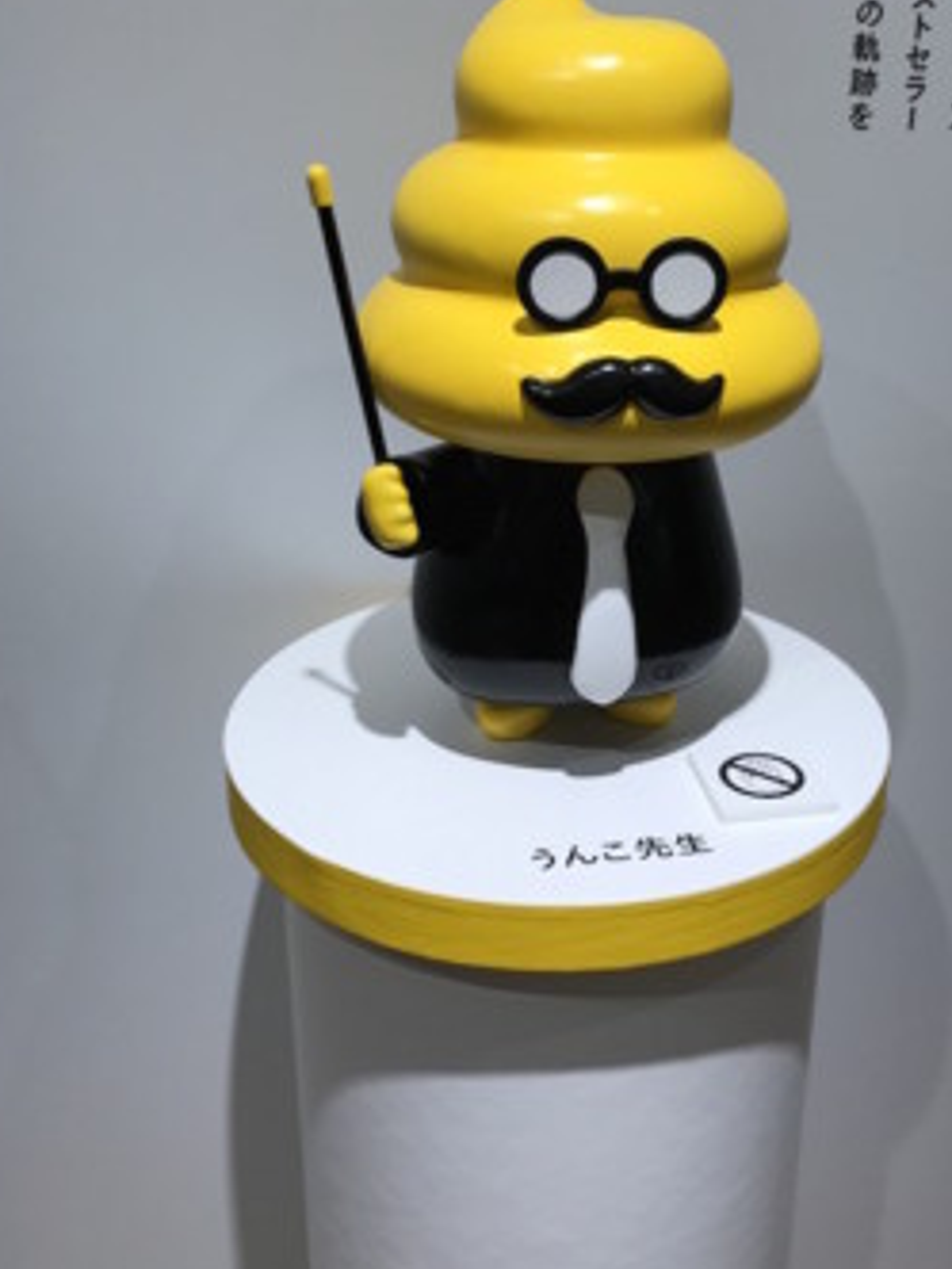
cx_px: 619
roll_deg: -1.9
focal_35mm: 38
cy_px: 562
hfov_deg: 37.4
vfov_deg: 48.9
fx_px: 1393
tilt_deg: -20.6
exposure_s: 1/100
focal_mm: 3.99
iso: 32
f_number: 1.8
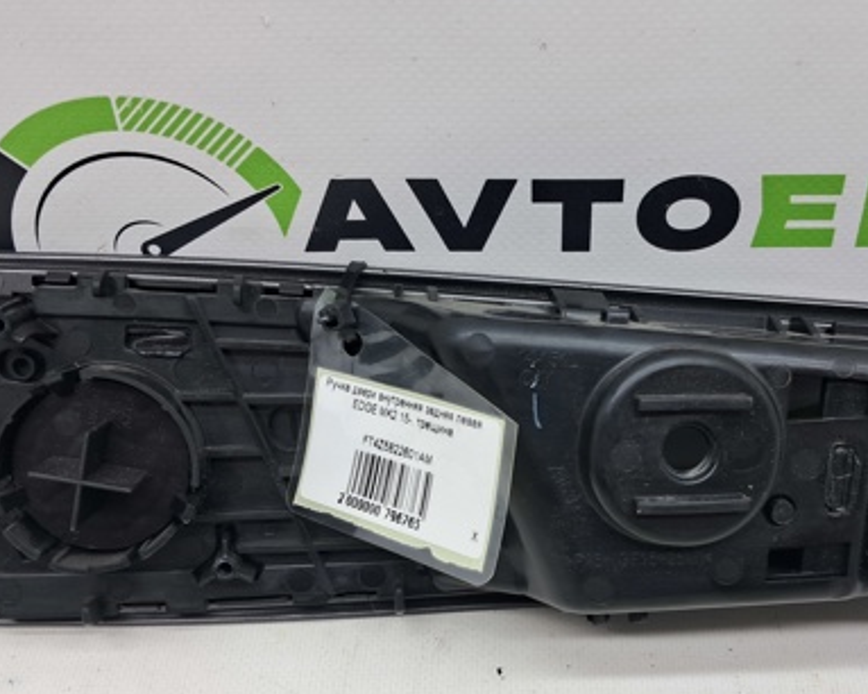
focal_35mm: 44
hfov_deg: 41.8
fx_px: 1130
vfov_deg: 34.0
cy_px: 409
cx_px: 533
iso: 50
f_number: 1.8
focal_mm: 4
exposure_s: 1/50
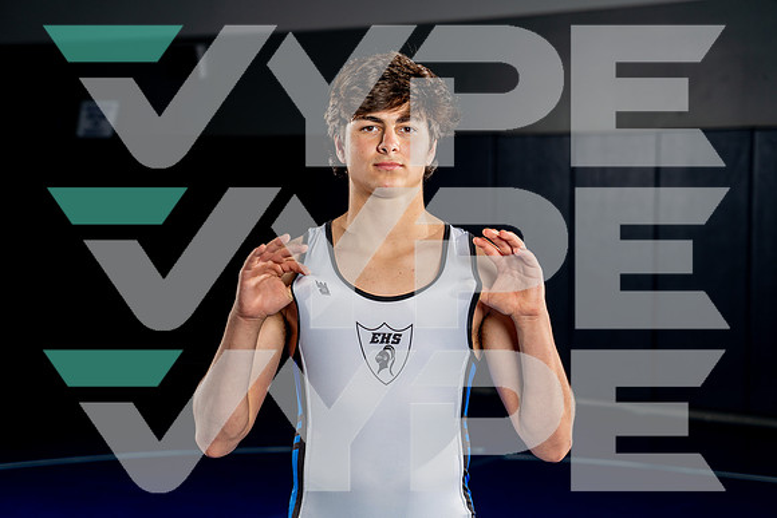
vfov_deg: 19.5
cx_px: 388
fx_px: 1511
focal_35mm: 70
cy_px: 259
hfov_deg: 28.8
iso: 125
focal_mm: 70
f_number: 4
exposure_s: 1/250
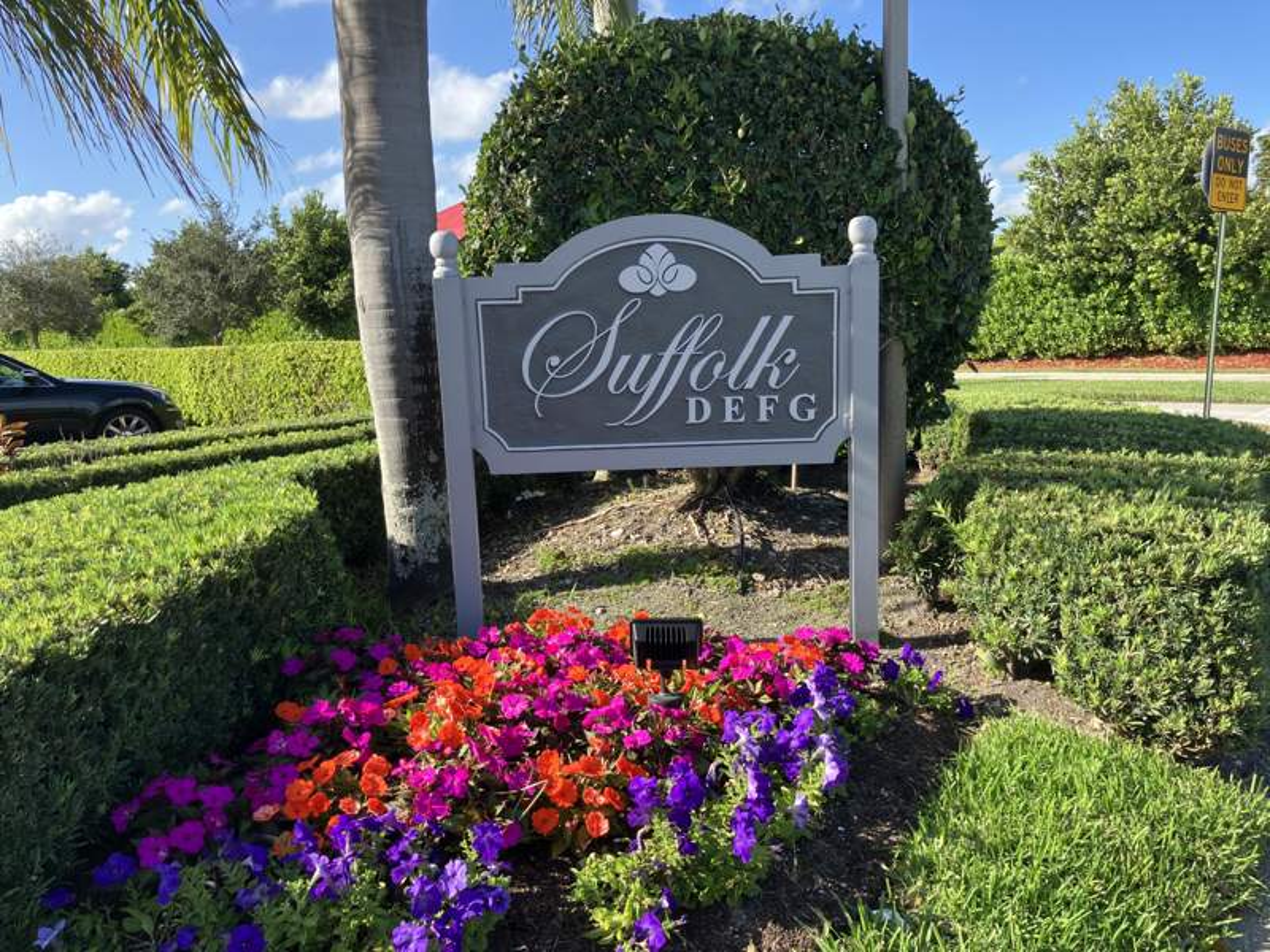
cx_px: 635
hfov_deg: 63.4
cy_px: 476
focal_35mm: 28
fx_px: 1027
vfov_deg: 49.7
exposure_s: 1/522
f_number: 1.8
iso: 32
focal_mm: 3.99
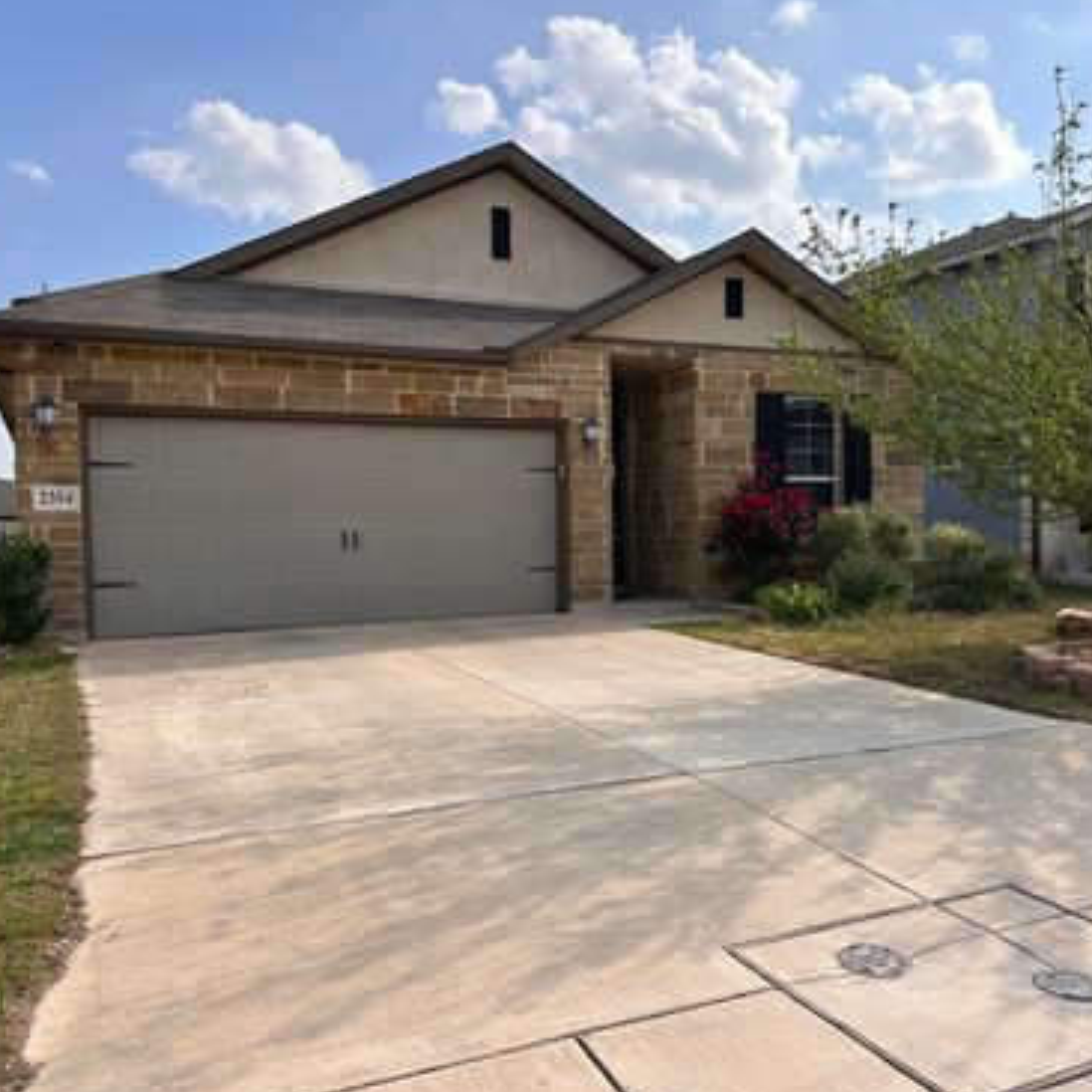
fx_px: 1035
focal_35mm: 29
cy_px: 547
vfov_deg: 55.6
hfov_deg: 55.6
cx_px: 561
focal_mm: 6.86
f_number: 1.78
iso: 80
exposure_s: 1/4348
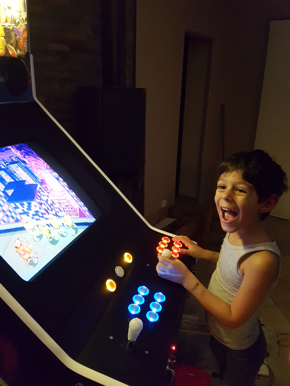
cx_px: 145
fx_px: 290
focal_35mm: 26
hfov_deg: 53.1
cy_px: 193
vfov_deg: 67.3
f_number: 1.7
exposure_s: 1/30
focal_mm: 4.2
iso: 800
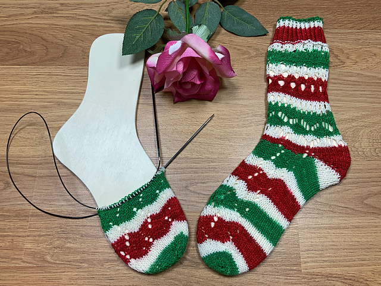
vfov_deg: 48.2
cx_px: 190
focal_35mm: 29
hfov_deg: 61.7
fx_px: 319
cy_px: 143
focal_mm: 3
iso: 20
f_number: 1.8
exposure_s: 1/100
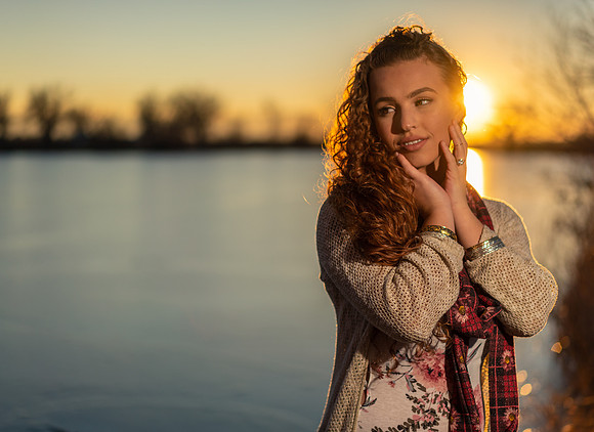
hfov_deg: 31.3
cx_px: 324
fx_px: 1060
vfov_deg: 23.1
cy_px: 216
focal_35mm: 62
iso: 100
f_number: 1.8
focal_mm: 55
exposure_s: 1/4000
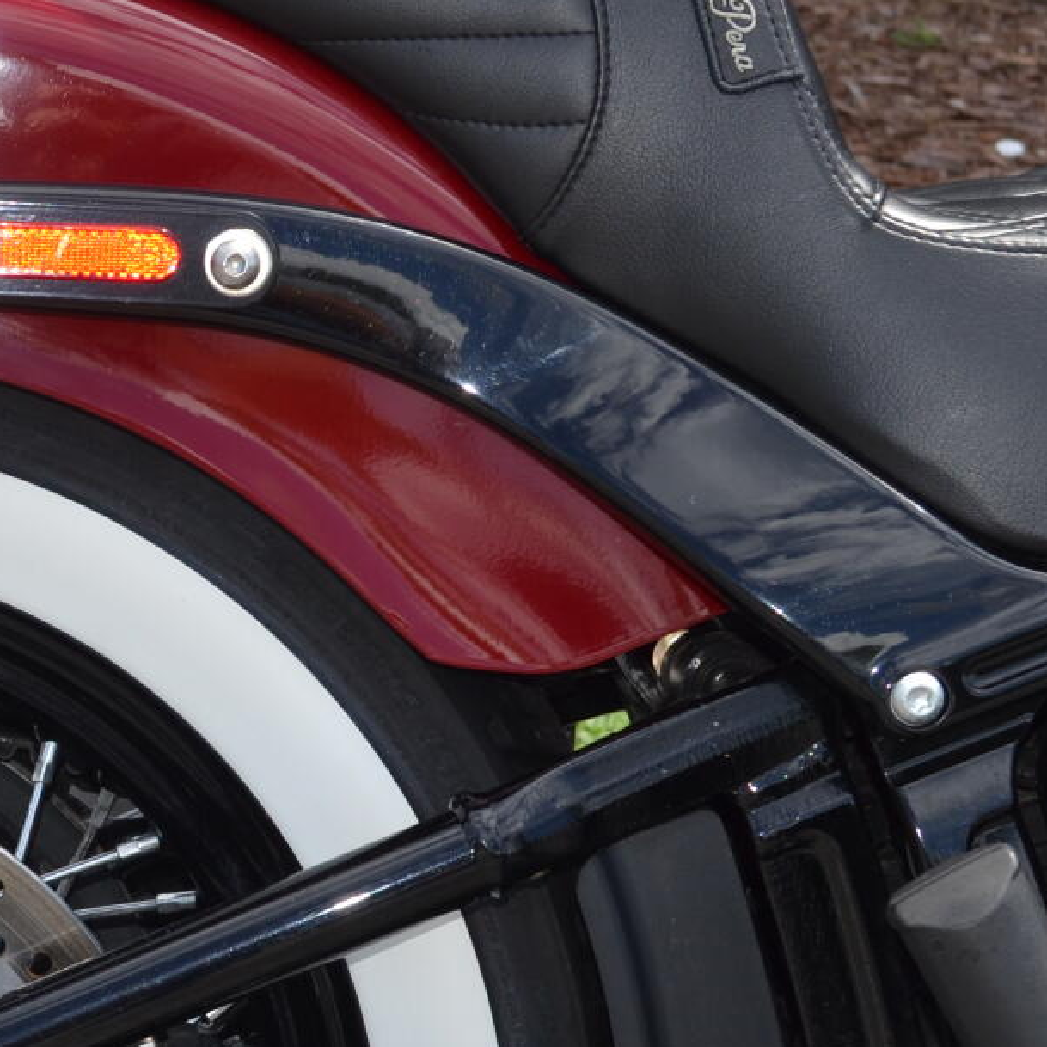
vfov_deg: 14.2
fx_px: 4154
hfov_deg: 14.1
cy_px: 950
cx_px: -79
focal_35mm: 121
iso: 100
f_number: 7.1
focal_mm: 29
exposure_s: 1/200
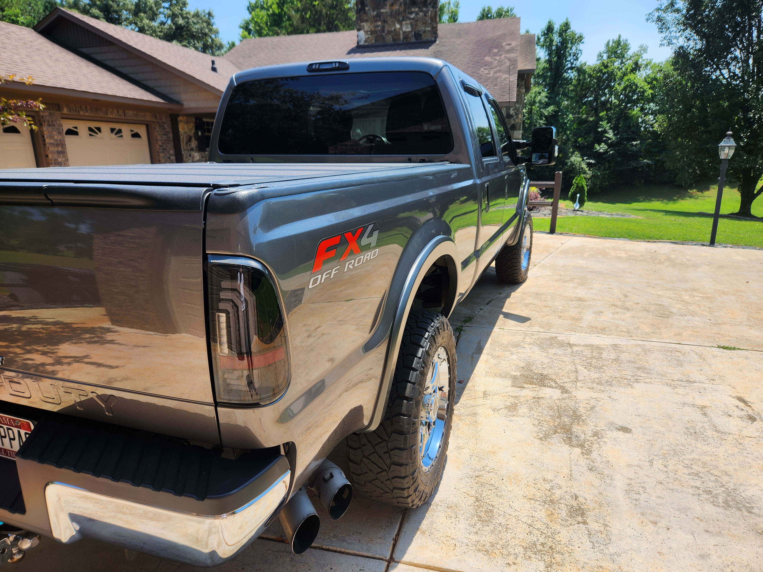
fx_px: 507
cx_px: 382
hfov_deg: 73.9
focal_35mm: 23
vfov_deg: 58.9
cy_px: 286
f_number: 1.8
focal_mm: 5.4
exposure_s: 1/1005
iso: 20
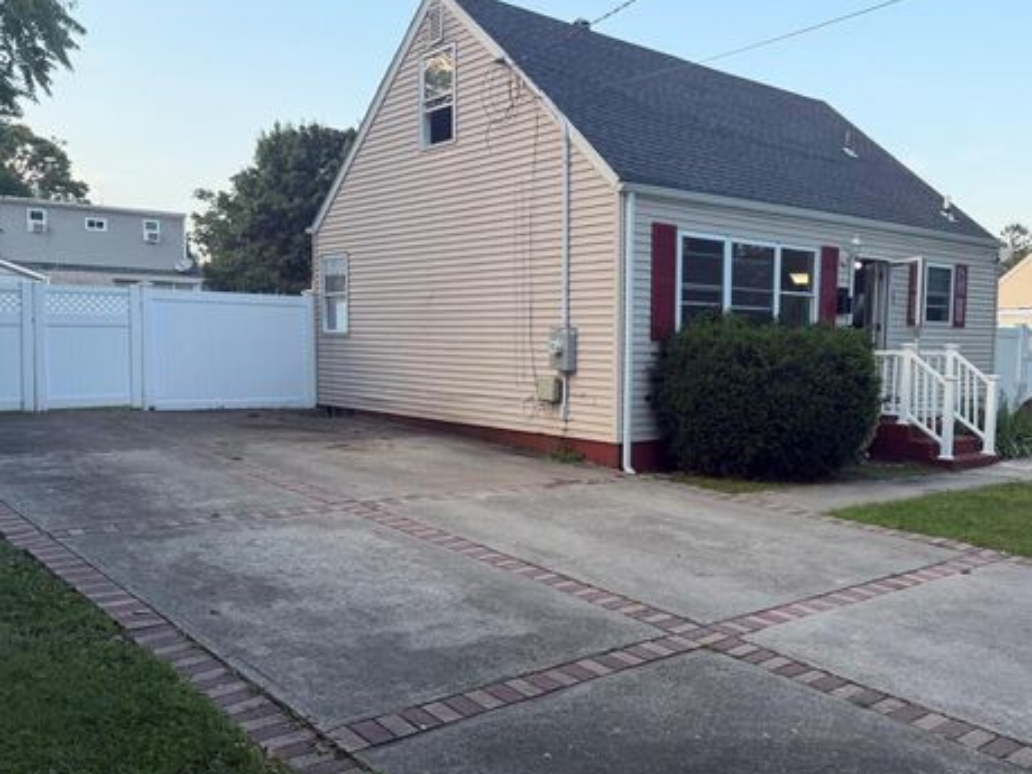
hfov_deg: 57.8
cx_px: 626
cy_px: 407
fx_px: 924
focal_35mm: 31
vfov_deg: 45.4
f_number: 1.78
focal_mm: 6.76
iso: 80
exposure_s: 1/226
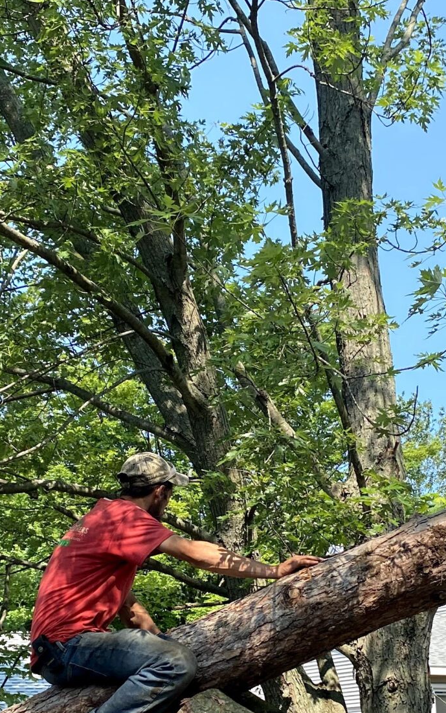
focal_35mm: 64
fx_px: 1244
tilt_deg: +11.5
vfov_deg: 31.4
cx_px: 287
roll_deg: +1.6
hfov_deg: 20.3
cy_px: 531
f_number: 1.8
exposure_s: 1/1053
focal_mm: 4.25
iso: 32
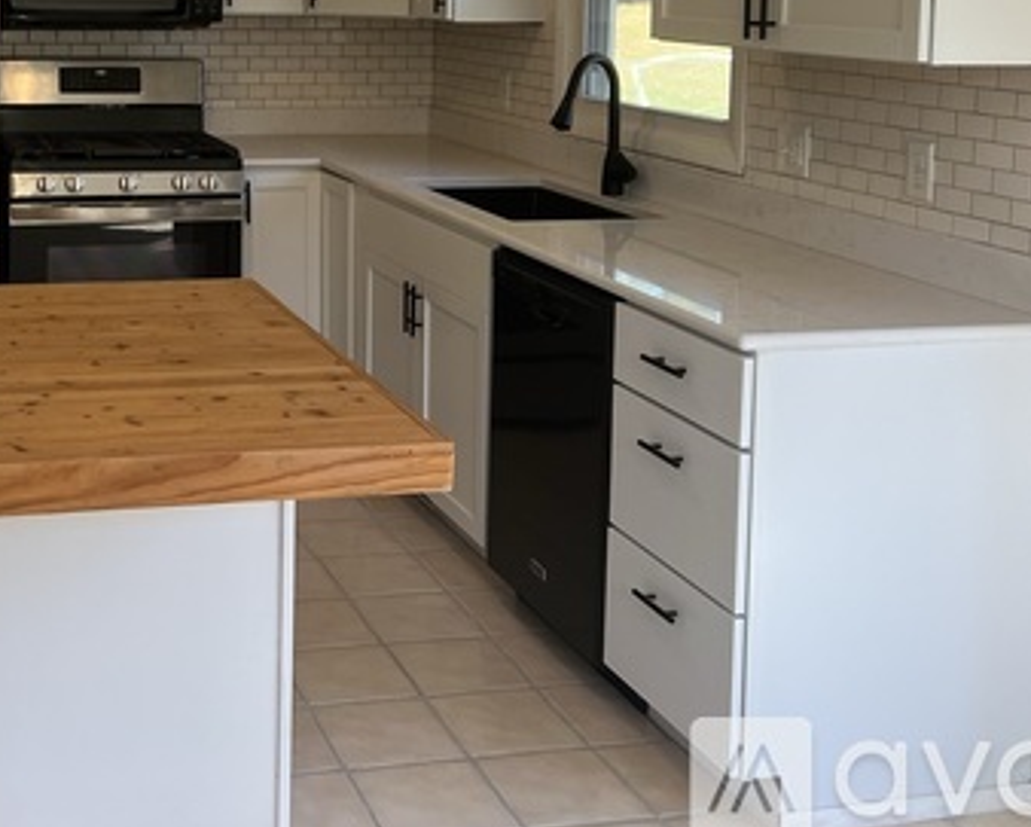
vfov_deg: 29.0
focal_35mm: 50
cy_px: 76
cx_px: 166
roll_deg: -0.4
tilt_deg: -4.2
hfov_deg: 35.7
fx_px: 1527
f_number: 1.5
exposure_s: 1/150
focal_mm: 5.7
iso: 64
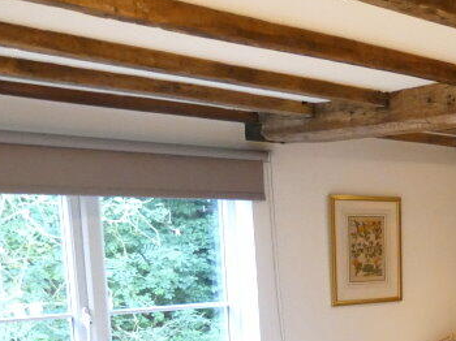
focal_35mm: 56
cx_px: 605
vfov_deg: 25.0
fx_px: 737
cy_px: 328
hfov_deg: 27.9
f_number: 2.8
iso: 400
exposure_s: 1/60
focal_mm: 3.6
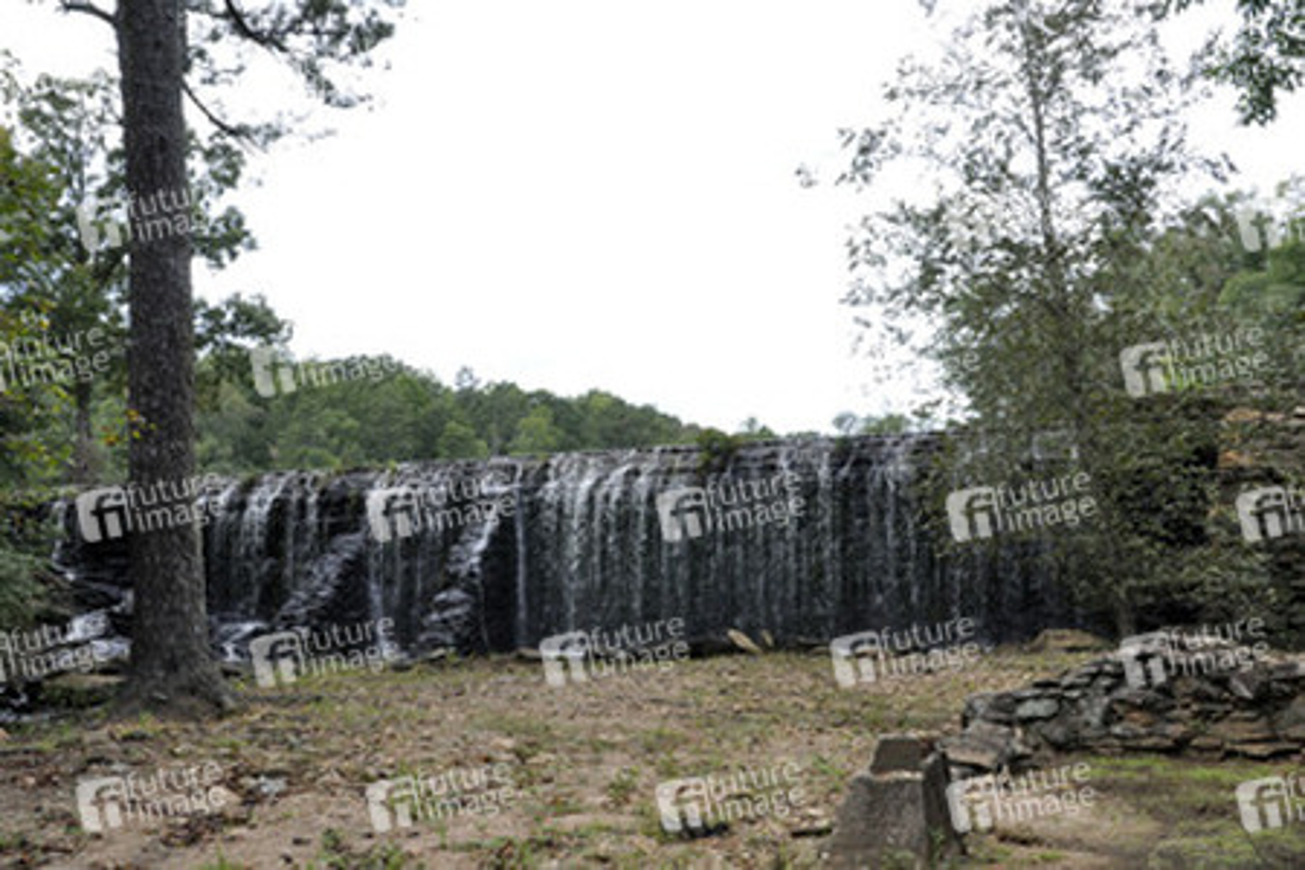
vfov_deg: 31.9
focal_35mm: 42
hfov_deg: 46.4
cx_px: 652
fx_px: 1522
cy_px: 435
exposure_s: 1/200
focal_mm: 28
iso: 1000
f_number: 16
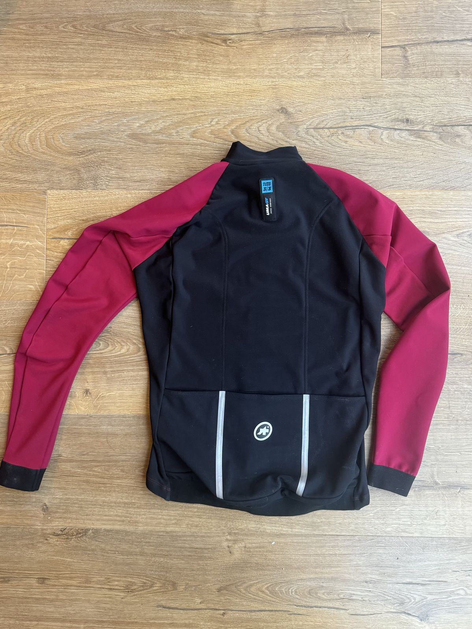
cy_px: 314
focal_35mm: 24
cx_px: 236
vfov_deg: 71.6
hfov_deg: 56.8
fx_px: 436
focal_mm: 6.86
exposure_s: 1/60
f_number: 1.78
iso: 320
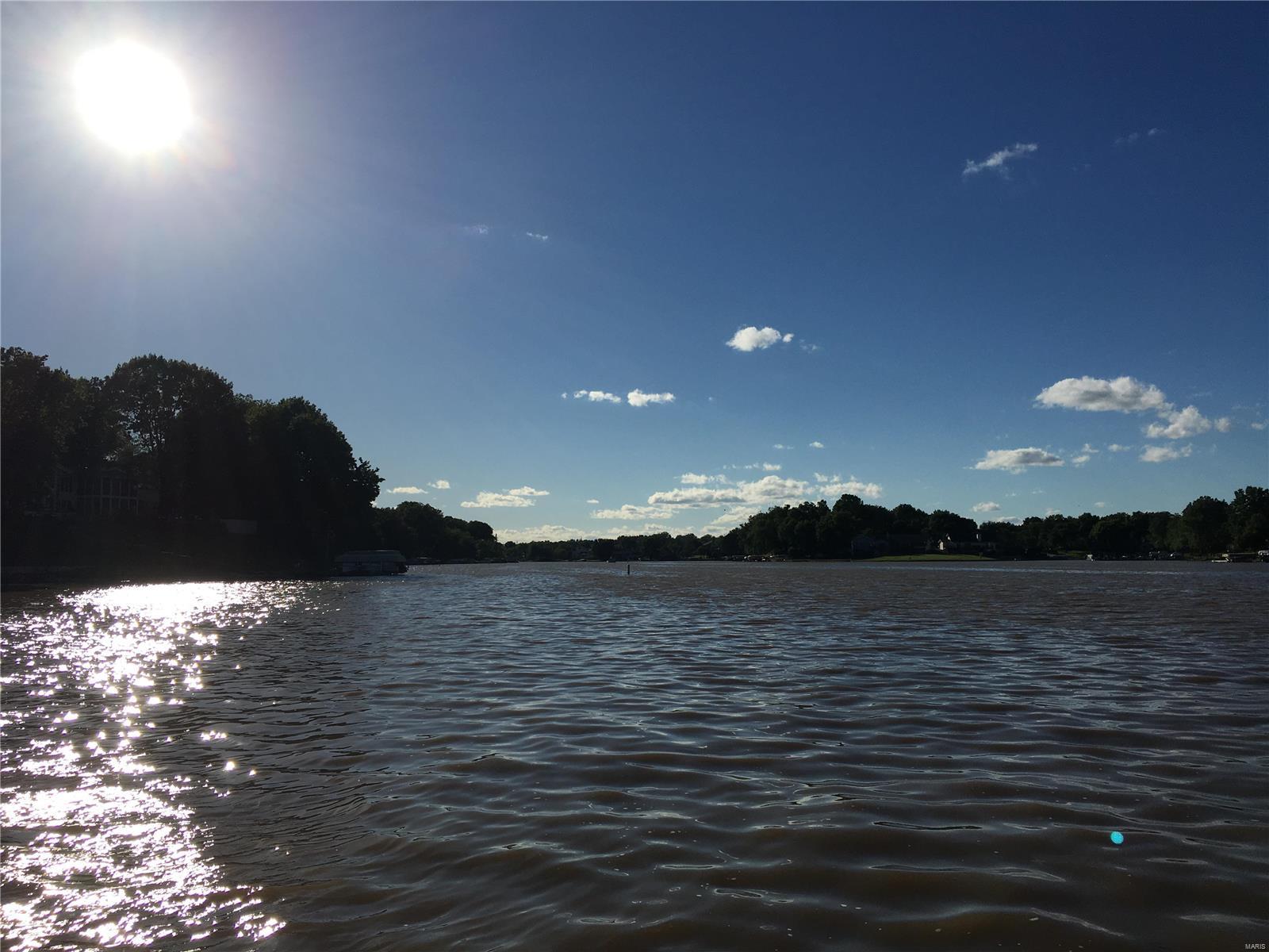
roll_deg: +0.8
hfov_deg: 61.7
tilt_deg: +3.1
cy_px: 476
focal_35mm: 29
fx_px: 1063
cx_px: 634
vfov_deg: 48.2
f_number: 2.2
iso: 25
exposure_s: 1/6410
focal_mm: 4.15
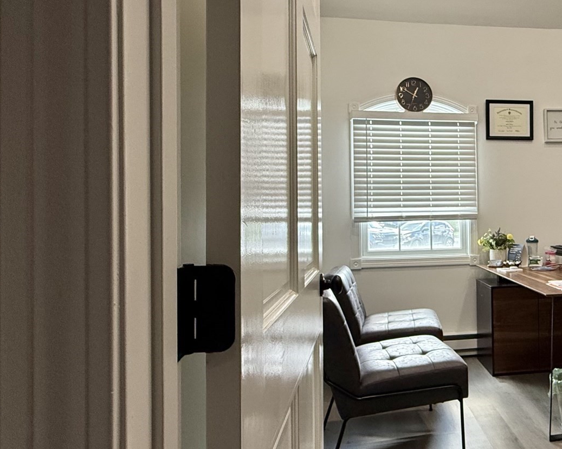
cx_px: 436
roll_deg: +1.8
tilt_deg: +1.7
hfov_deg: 59.8
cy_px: 207
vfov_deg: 53.1
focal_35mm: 27
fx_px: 449
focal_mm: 2.22
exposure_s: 1/120
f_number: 2.2
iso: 320
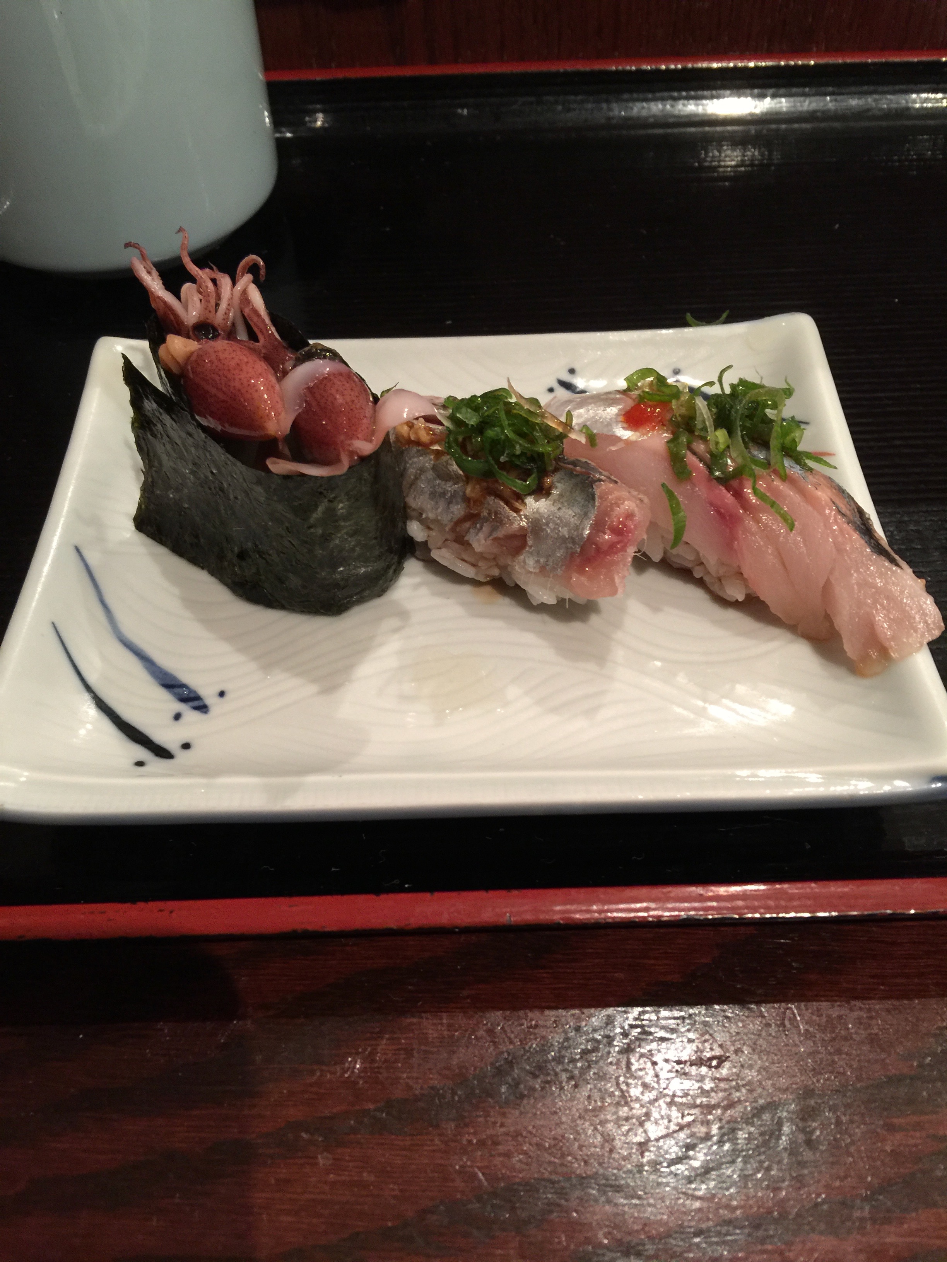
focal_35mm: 29
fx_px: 1058
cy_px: 631
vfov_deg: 61.7
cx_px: 474
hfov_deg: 48.2
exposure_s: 1/4
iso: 64
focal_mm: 4.15
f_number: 2.2
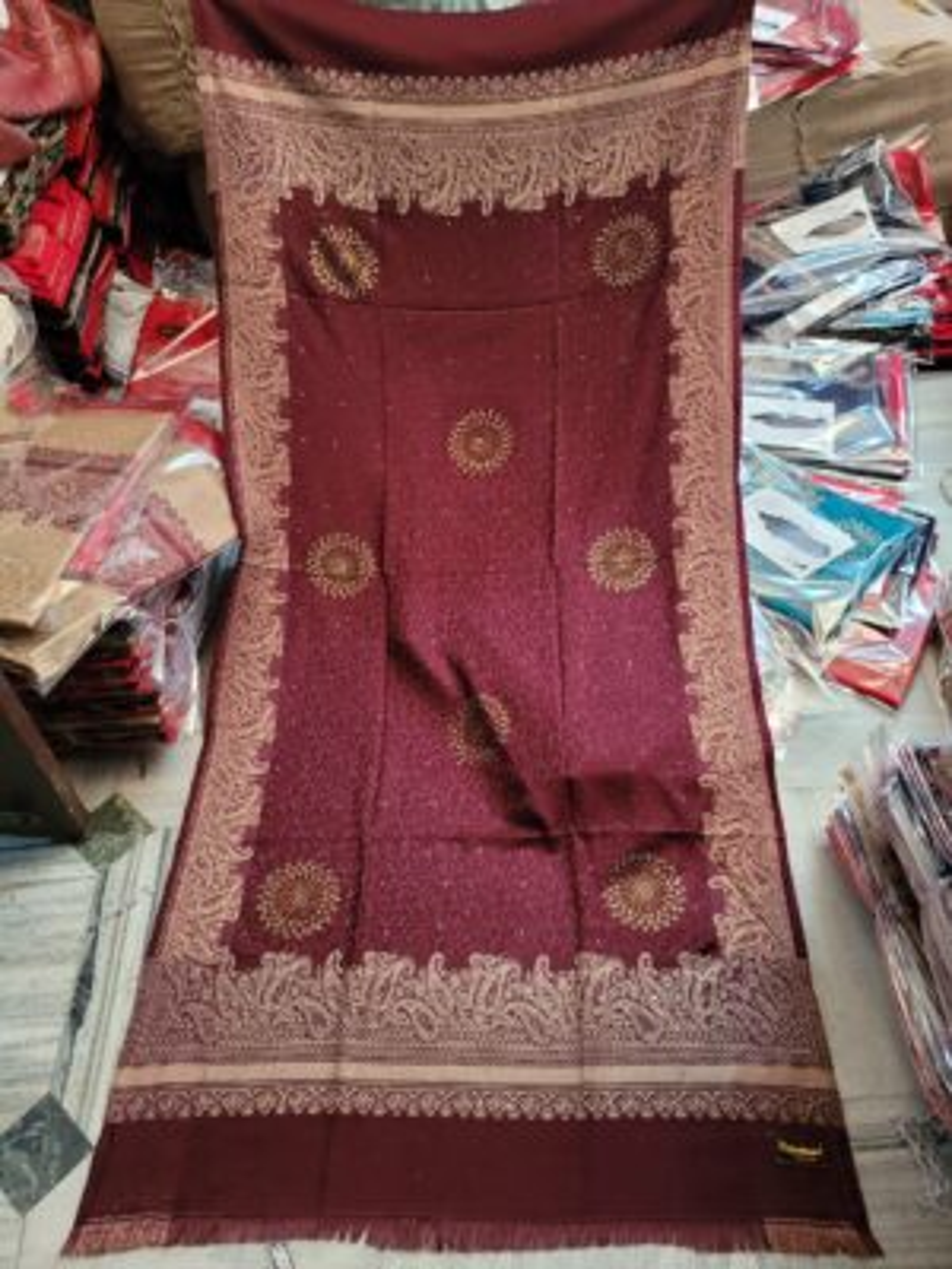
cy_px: 634
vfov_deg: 67.3
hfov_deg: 53.1
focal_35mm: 26
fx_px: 953
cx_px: 476
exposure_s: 1/50
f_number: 1.8
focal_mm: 5.4
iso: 500
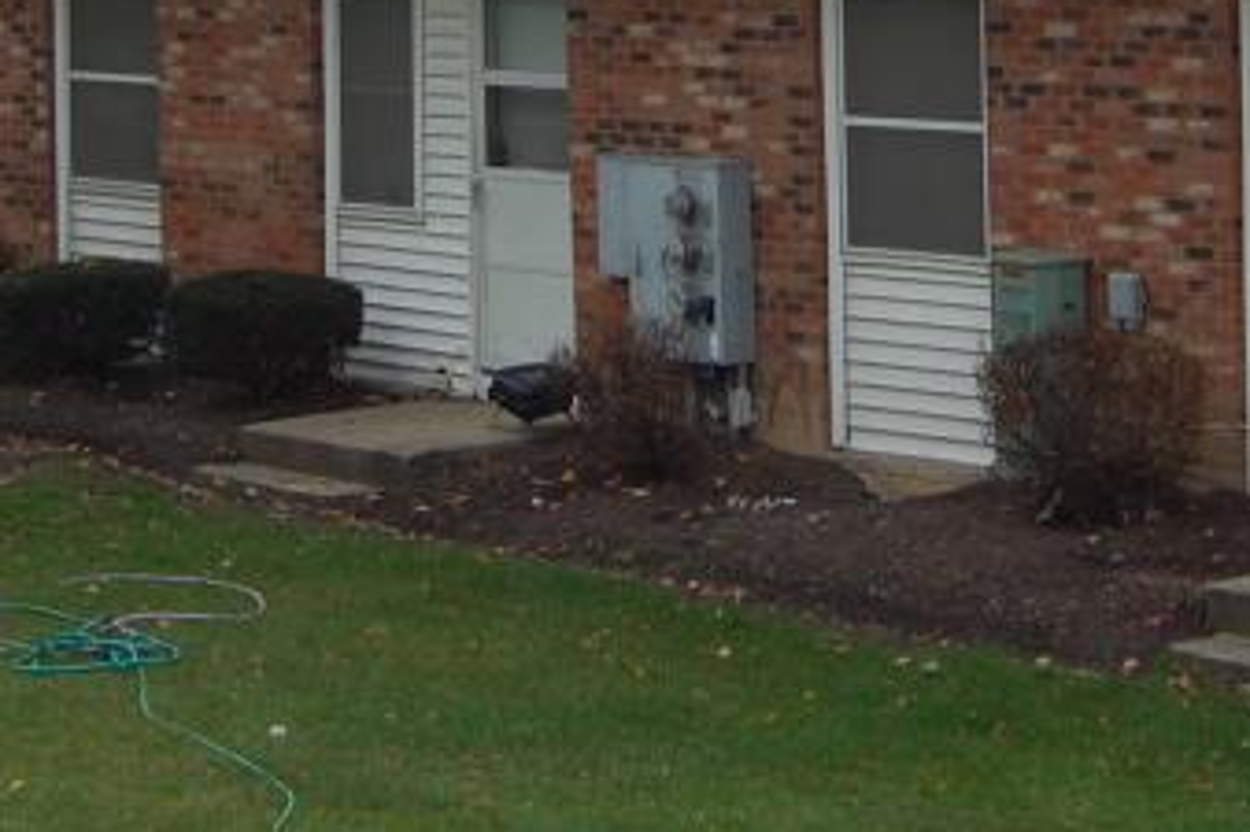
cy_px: -442
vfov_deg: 9.0
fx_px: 5171
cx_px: 769
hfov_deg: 13.8
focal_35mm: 149
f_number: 7.1
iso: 200
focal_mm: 28
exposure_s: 1/200
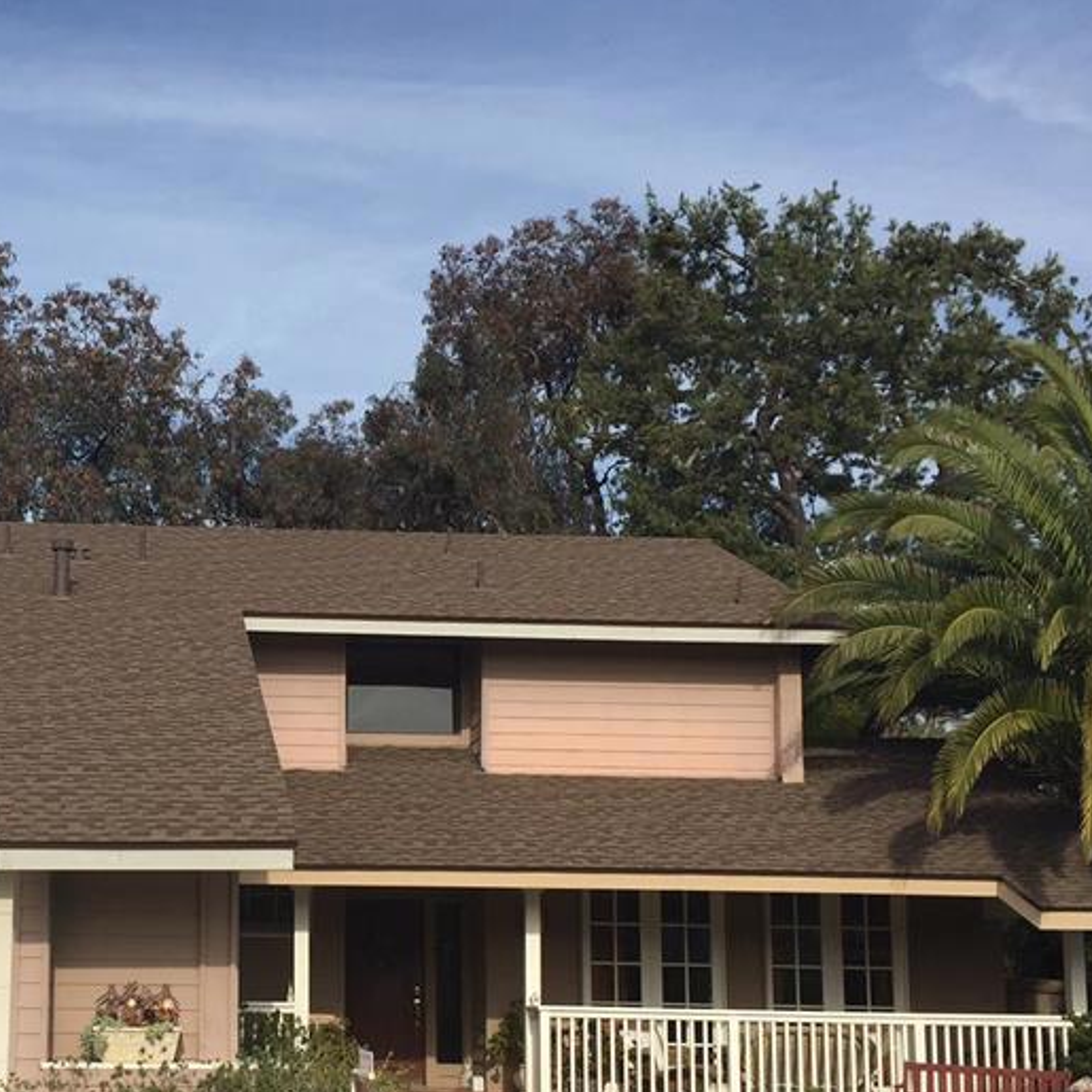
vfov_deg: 33.0
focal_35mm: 51
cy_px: 763
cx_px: 227
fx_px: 1820
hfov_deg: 32.5
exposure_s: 1/1980
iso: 32
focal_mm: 4.15
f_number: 2.2
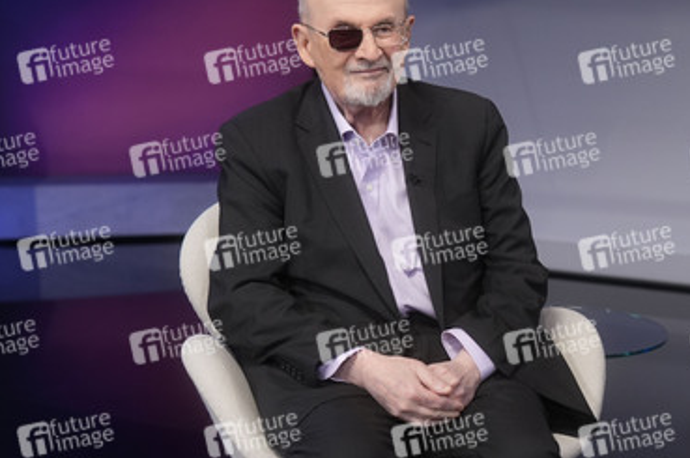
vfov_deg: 24.5
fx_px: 1053
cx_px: 390
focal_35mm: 55
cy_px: 202
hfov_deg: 36.2
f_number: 2.2
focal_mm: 30
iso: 640
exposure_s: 1/200
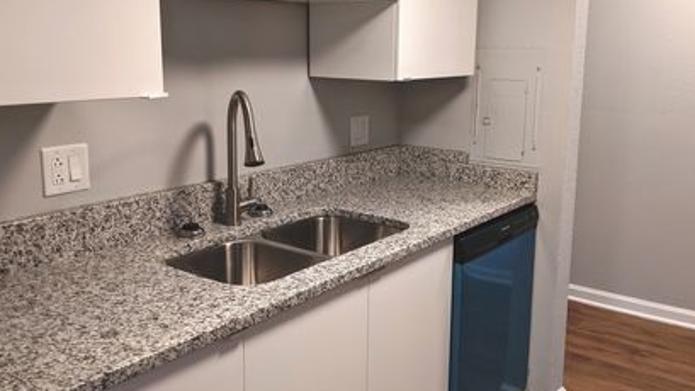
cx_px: 377
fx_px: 663
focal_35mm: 36
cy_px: 164
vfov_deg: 32.8
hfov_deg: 55.2
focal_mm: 4.44
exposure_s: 1/24
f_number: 1.8
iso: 67
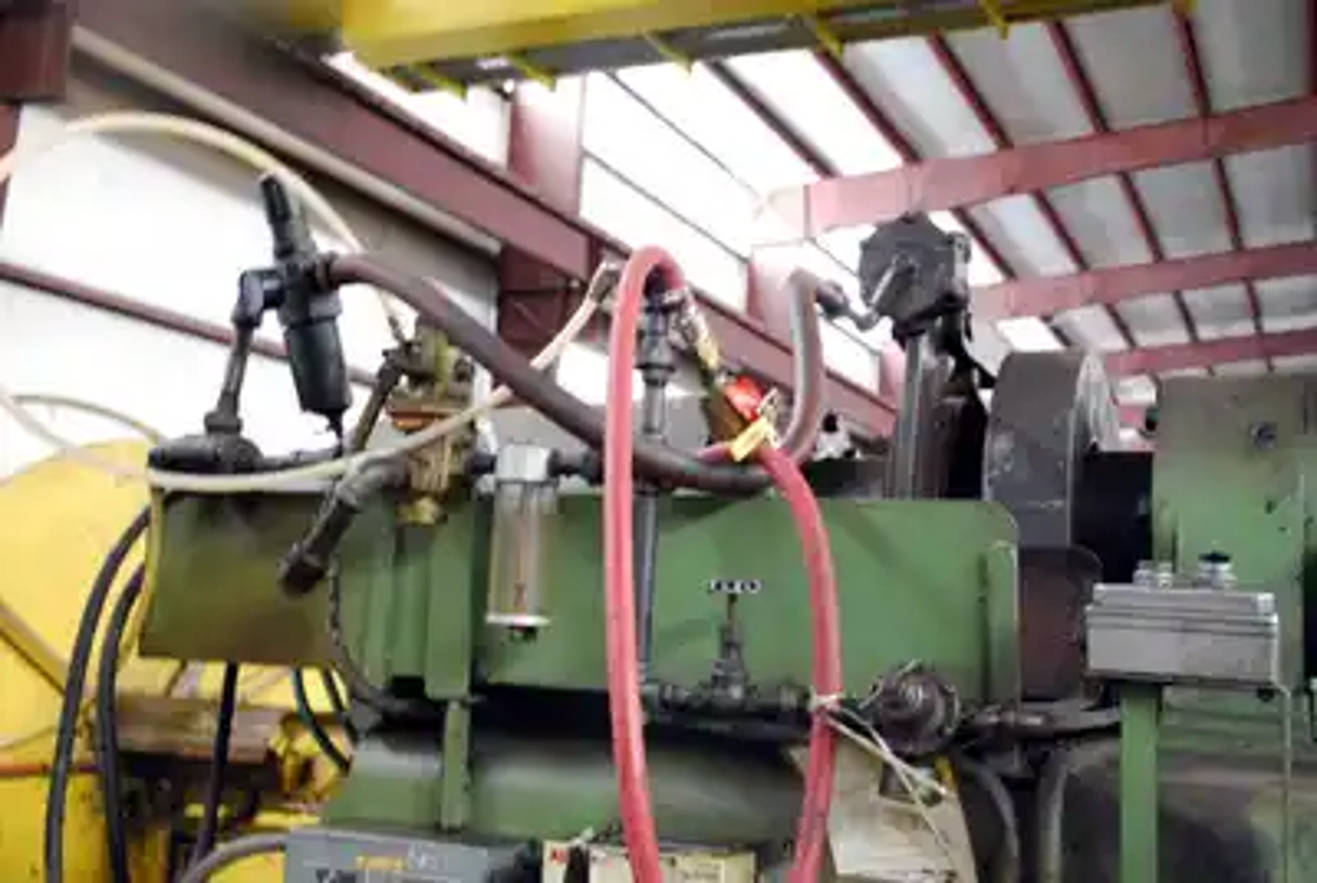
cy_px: 442
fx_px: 1539
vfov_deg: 32.0
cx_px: 658
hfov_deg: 46.3
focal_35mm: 42
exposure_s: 1/6
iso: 1600
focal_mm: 28
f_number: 4.2
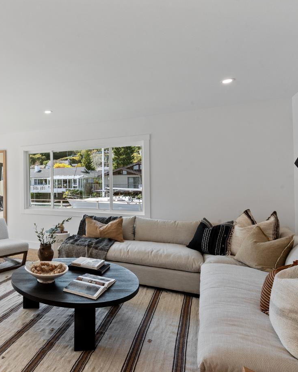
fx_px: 254
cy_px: 179
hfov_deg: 54.6
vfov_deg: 72.6
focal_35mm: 23
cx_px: 41
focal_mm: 15
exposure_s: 1/60
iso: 400
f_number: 13
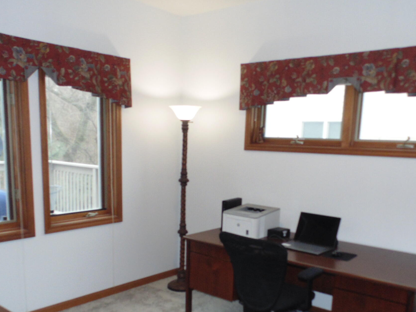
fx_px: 409
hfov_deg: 54.0
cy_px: 226
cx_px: 207
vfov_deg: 40.8
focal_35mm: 34
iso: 200
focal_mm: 4
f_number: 3.1
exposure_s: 1/30
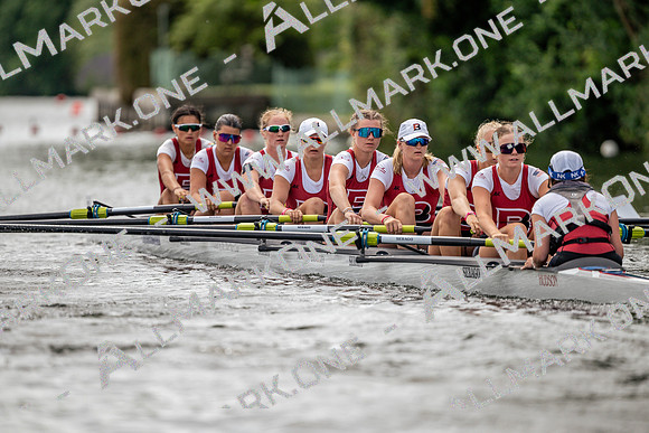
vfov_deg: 2.9
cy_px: 216
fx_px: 8448
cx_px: 324
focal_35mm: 468
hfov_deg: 4.4
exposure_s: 1/2000
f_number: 4.5
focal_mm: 468.5
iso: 160
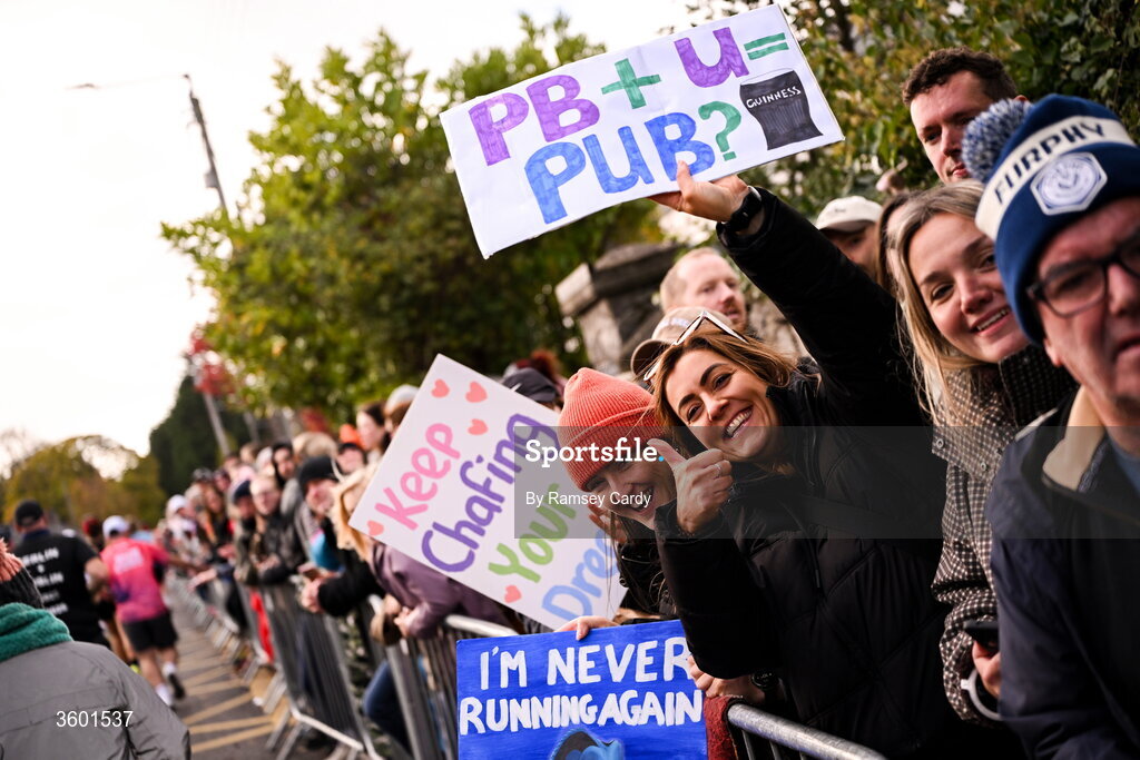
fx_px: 1647
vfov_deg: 26.0
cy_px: 380
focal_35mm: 52
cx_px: 570
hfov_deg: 38.2
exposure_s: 1/1250
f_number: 2.8
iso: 320
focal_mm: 52
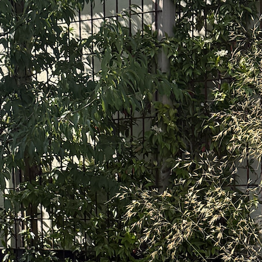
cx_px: 189
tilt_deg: -5.1
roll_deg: +0.3
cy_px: 293
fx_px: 1122
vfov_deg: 13.1
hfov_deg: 13.3
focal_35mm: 131
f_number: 1.78
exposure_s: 1/2000
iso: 80
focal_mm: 6.76
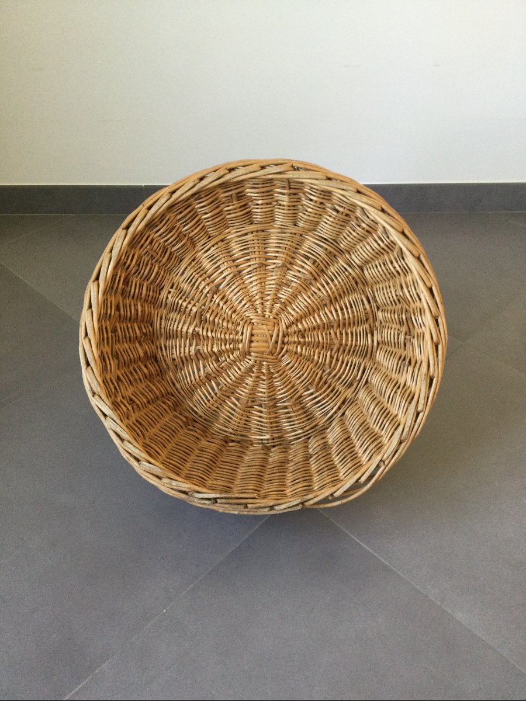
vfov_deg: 58.4
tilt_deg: -41.2
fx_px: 628
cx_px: 263
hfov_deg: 45.4
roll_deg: -0.5
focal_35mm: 31
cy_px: 350
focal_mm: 3.3
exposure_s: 1/33
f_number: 2.4
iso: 50
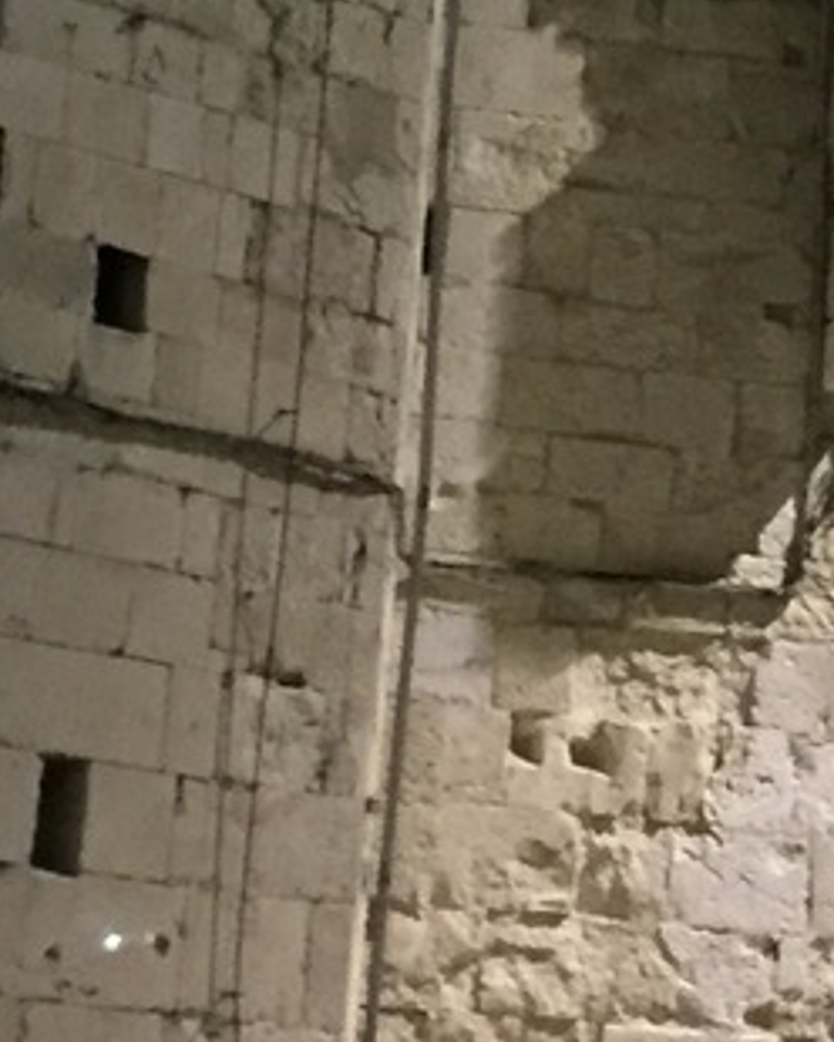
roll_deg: -1.7
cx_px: 1207
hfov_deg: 10.3
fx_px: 4505
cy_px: -27
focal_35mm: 146
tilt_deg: +18.2
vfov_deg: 13.0
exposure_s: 1/17
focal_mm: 4.15
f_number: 2.2
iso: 320
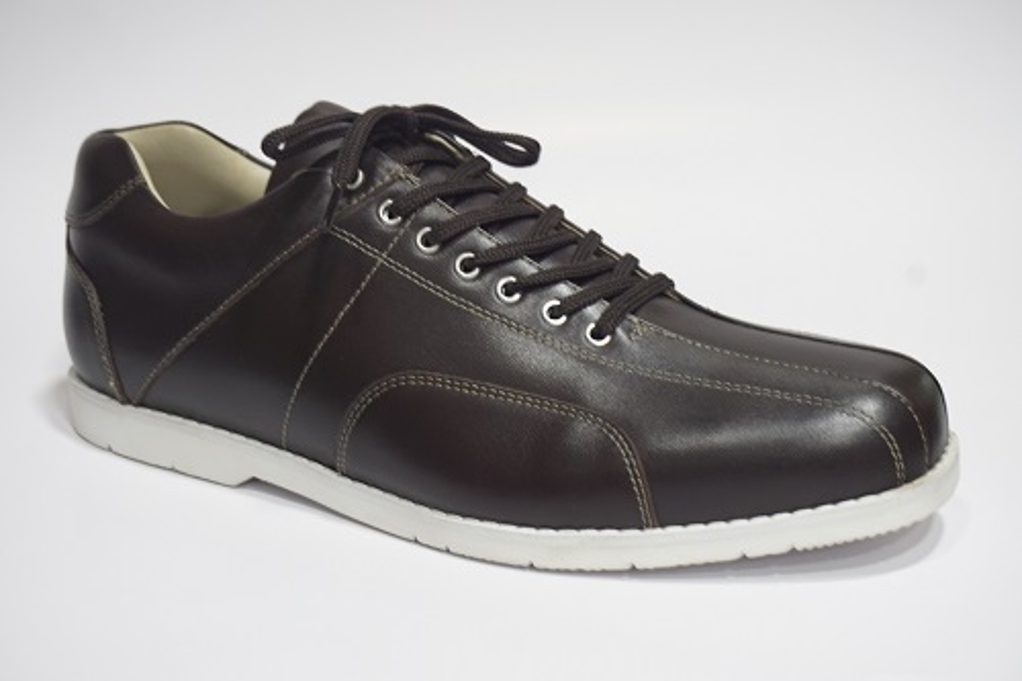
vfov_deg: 22.1
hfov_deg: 32.6
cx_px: 511
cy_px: 340
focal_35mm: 62
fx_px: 1745
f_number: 5.6
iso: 320
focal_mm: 41
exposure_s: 1/4
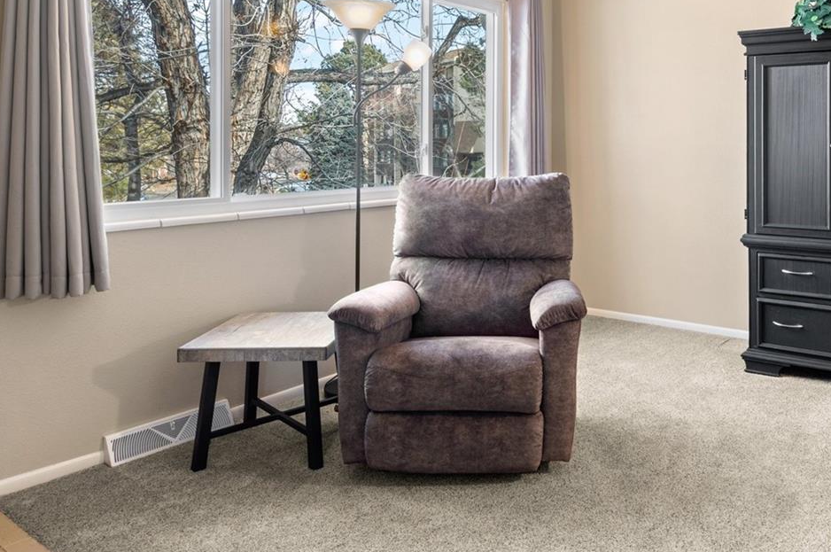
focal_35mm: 29
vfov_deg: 43.4
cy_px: 137
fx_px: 669
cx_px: 610
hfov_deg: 60.7
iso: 400
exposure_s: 1/1.67
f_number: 8
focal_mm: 17
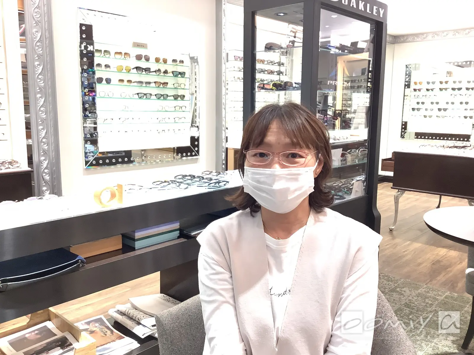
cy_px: 178
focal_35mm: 31
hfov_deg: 58.4
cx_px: 237
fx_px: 424
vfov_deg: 45.4
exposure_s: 1/60
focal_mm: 3.3
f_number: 2.4
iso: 200
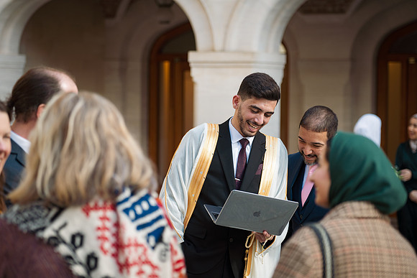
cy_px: 139
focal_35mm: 92
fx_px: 1066
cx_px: 208
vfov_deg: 14.9
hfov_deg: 22.1
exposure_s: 1/500
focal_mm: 92
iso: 200
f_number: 2.8
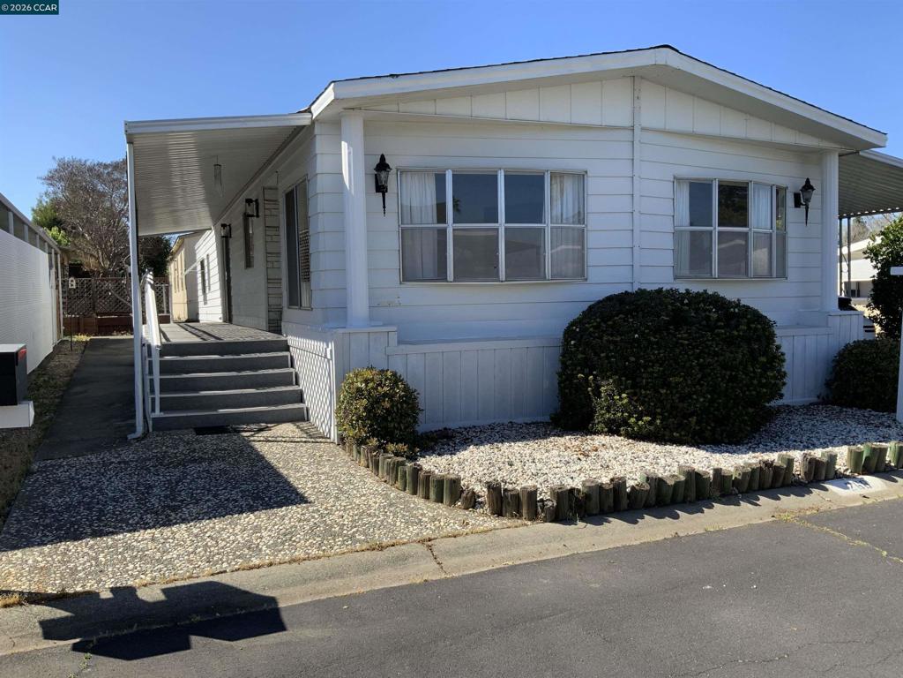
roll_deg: +1.8
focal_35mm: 29
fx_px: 756
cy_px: 339
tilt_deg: -4.2
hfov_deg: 61.7
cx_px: 452
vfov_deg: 48.2
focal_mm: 3
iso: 16
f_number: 1.8
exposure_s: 1/1311
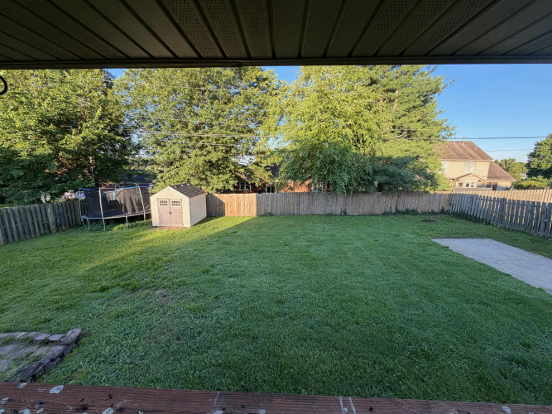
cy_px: 207
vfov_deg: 85.7
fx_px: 223
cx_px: 276
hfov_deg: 102.1
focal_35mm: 14
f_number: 2.2
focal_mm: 2.22
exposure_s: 1/203
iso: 50
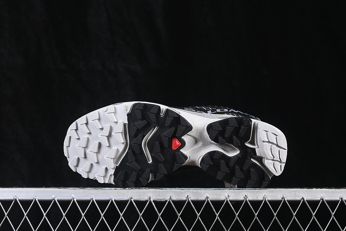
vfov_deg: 18.2
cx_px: 173
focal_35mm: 75
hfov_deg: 27.0
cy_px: 116
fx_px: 721
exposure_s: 1/60
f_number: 6.3
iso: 160
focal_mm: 50
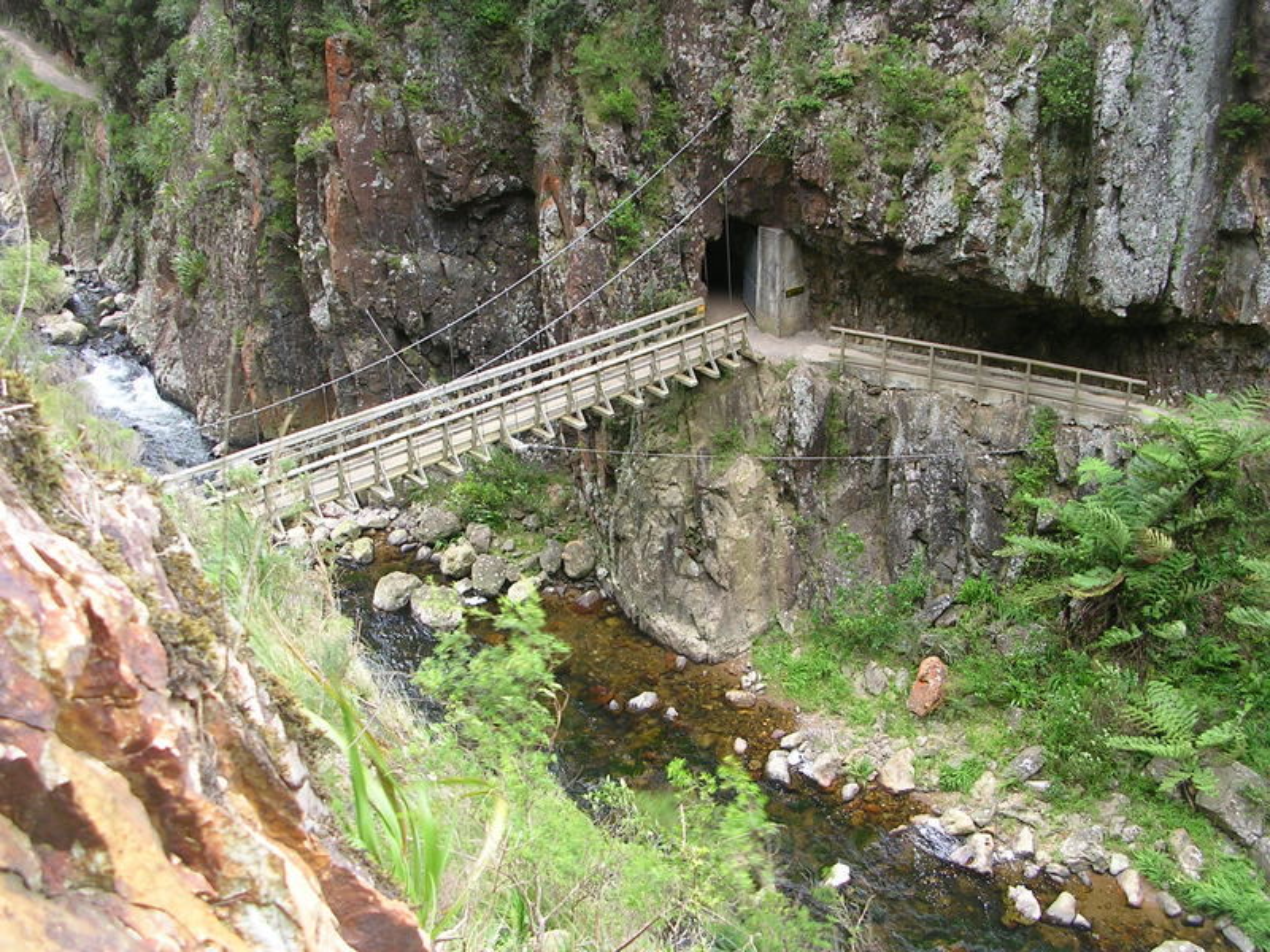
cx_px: 635
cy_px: 476
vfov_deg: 35.1
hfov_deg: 45.8
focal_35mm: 41
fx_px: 1504
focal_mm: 6.2
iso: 50
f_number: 2.9
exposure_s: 1/30.5
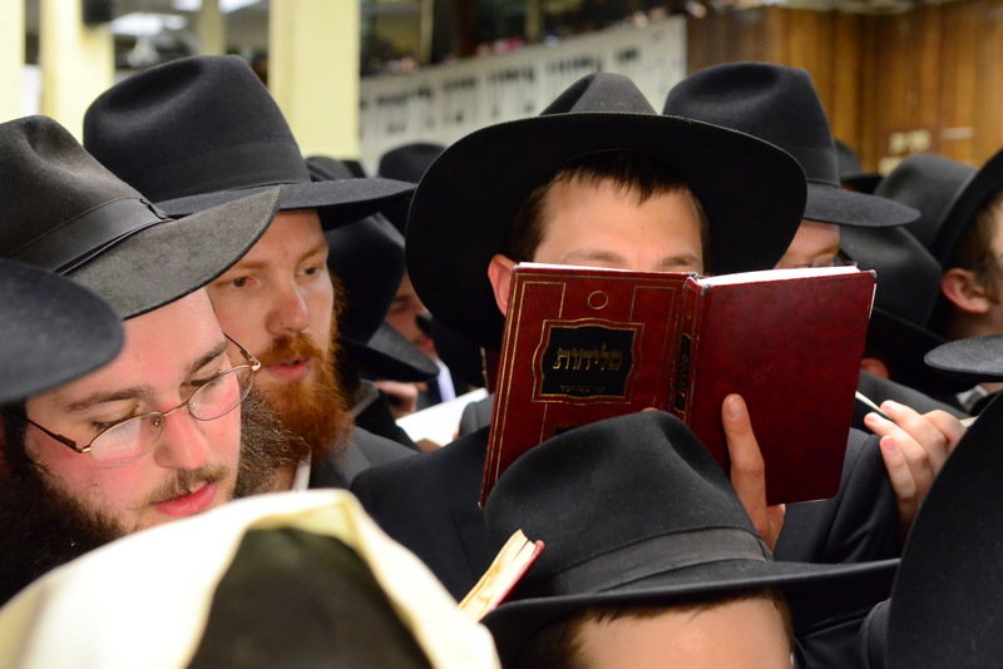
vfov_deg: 23.8
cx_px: 502
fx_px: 1589
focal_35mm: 57
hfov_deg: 35.0
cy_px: 334
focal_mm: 38
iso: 3200
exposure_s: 1/80
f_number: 4.5
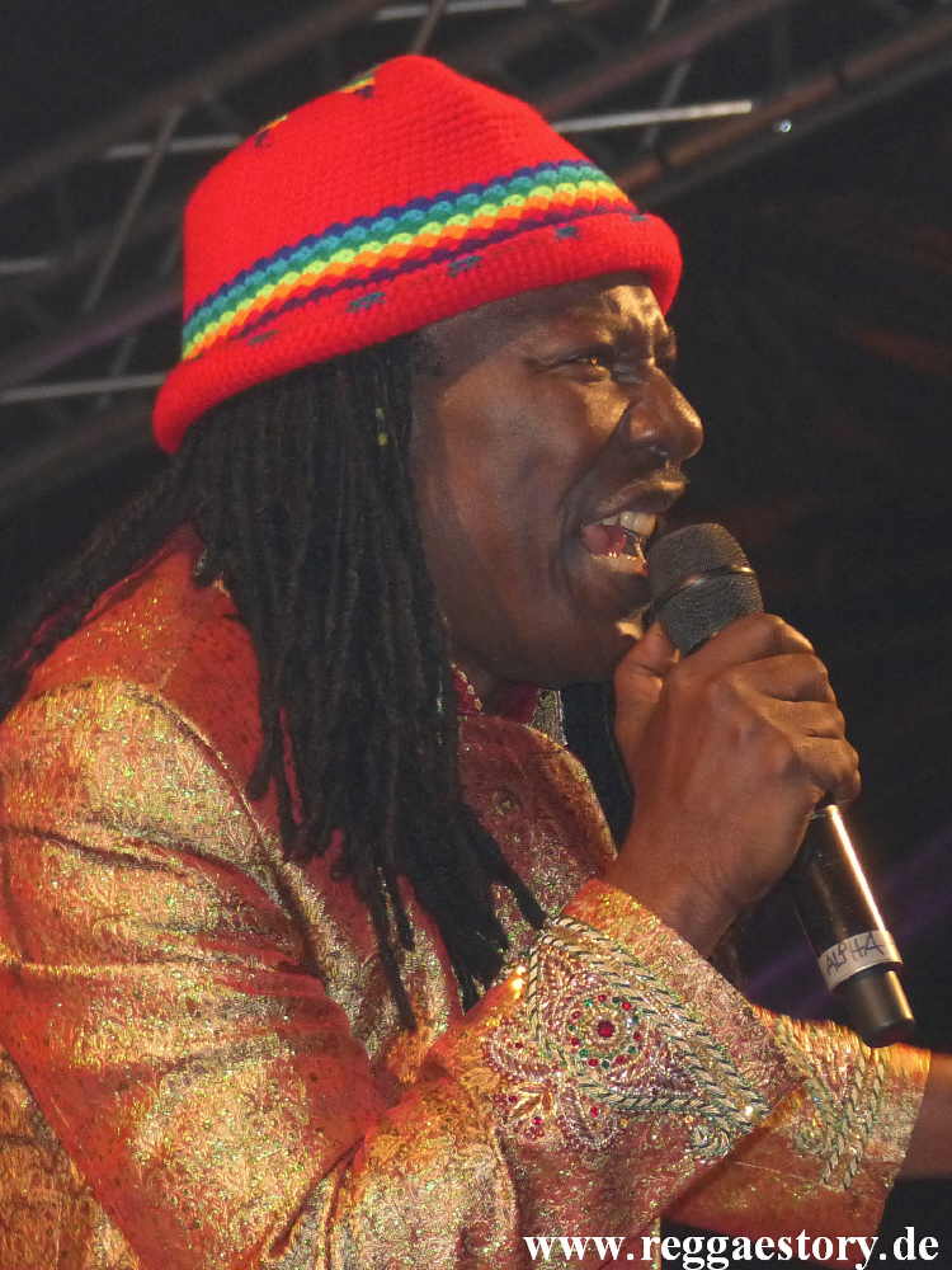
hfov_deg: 10.1
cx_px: 476
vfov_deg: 13.4
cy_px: 635
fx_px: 5390
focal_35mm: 147
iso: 400
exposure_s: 1/60
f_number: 2.8
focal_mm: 26.5
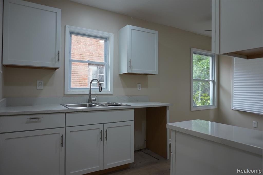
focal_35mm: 24
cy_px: 88
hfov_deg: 73.8
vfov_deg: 53.1
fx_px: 175
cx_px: 132
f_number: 4
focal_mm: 16
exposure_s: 1/160
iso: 500
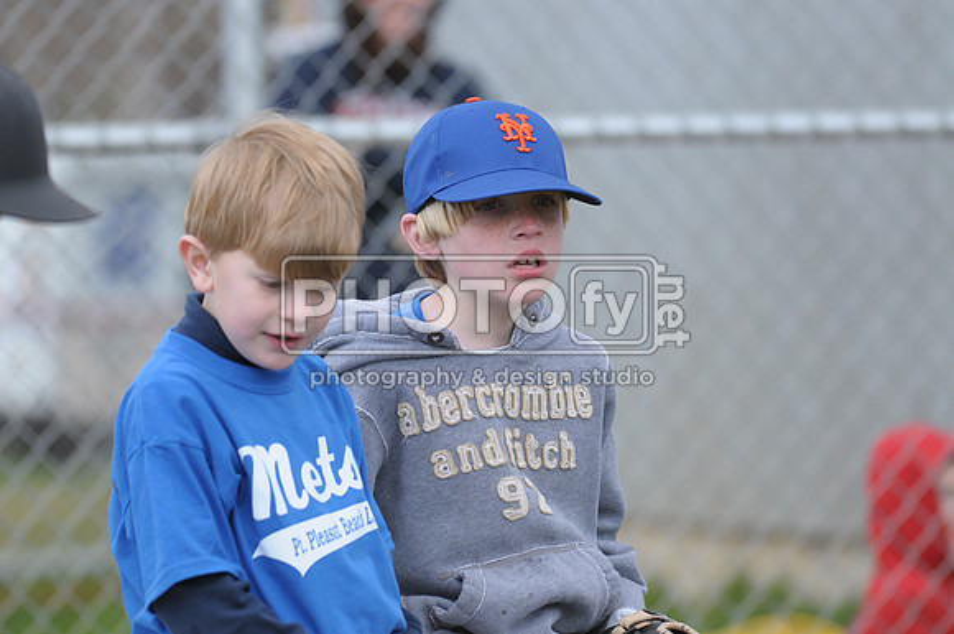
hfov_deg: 6.9
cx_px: 477
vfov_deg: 4.6
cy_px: 317
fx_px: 7939
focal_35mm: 300
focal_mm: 200
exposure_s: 1/1000
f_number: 4
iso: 400
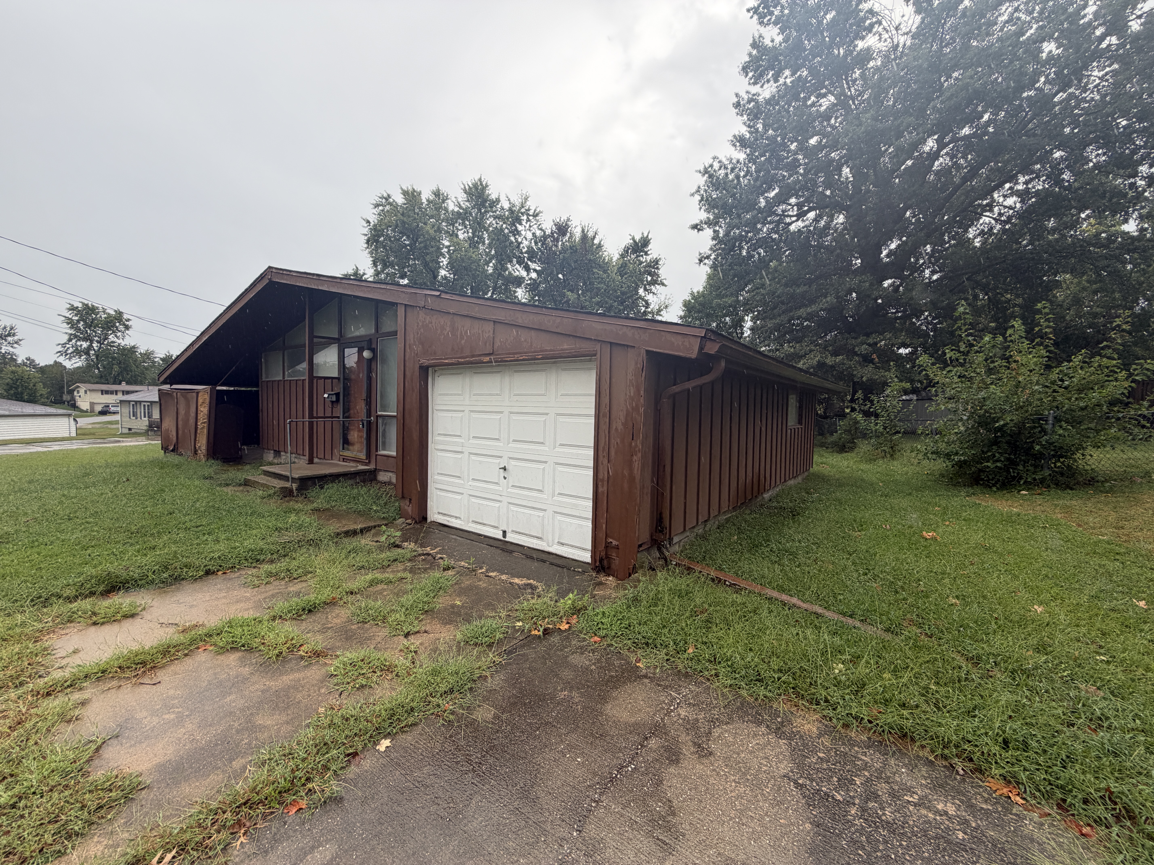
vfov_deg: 85.7
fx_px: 467
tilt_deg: -2.7
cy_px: 432
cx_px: 577
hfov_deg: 102.1
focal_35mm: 14
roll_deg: +0.0
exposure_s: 1/502
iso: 64
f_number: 2.2
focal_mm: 2.22
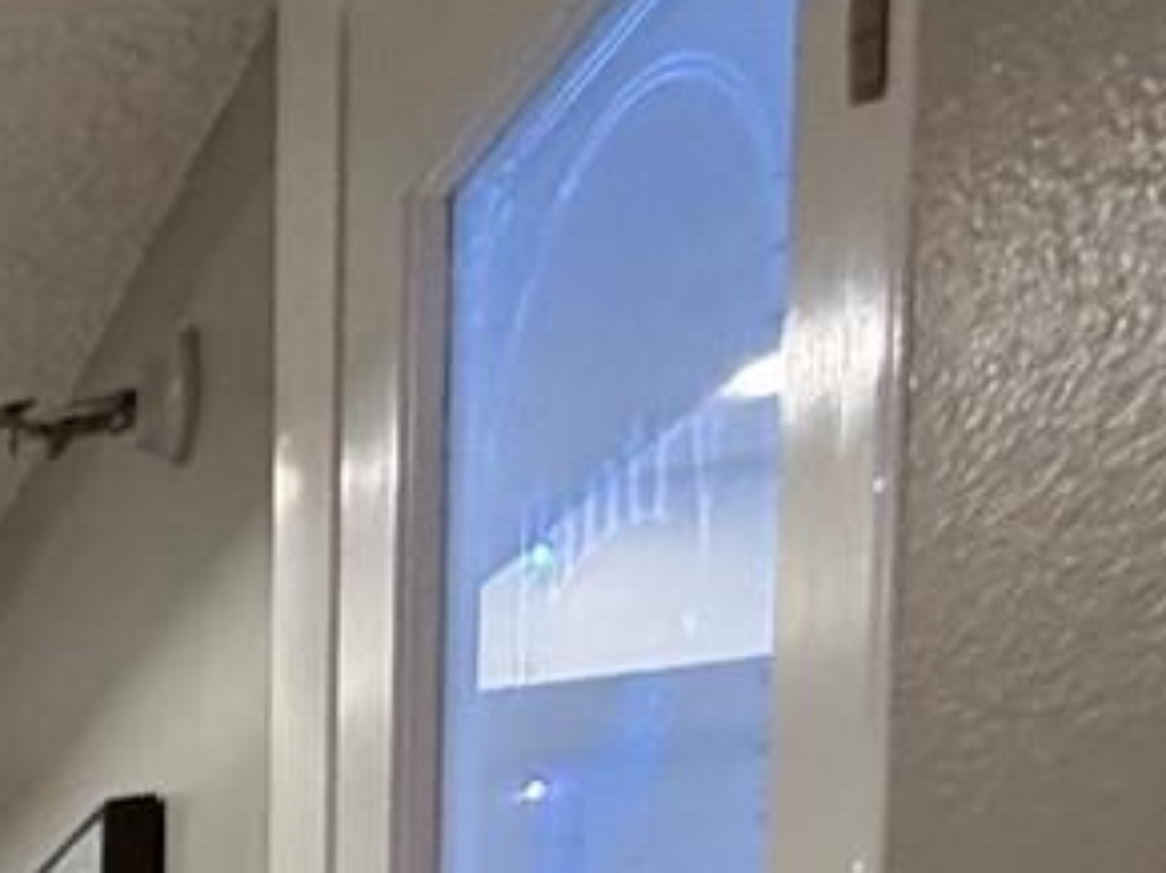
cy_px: 1710
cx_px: -1819
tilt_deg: -4.0
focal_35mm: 77
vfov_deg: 15.5
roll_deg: +3.1
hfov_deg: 14.0
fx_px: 2593
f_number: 2.2
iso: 200
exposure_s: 1/120
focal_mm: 2.22
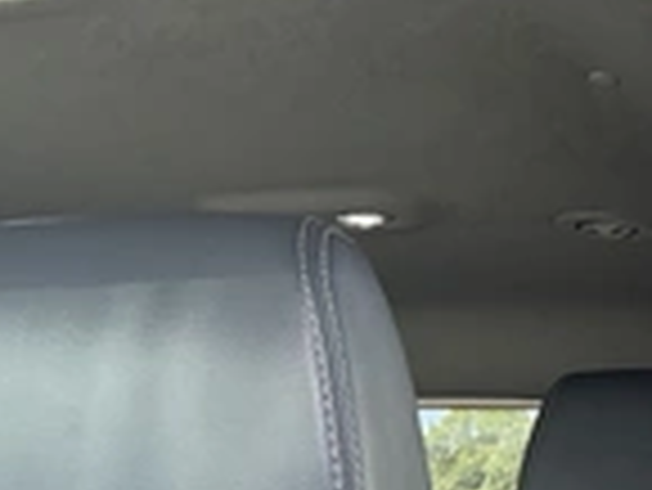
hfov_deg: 25.3
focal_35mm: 77
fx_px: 1452
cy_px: 463
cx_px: 315
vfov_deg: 18.8
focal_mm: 3
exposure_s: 1/122
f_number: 1.8
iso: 25
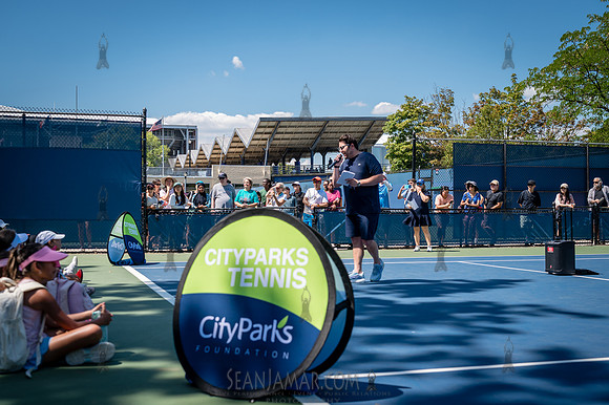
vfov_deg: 30.5
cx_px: 304
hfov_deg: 44.6
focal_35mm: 44
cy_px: 202
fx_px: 742
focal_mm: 43
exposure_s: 1/1000
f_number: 4
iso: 100
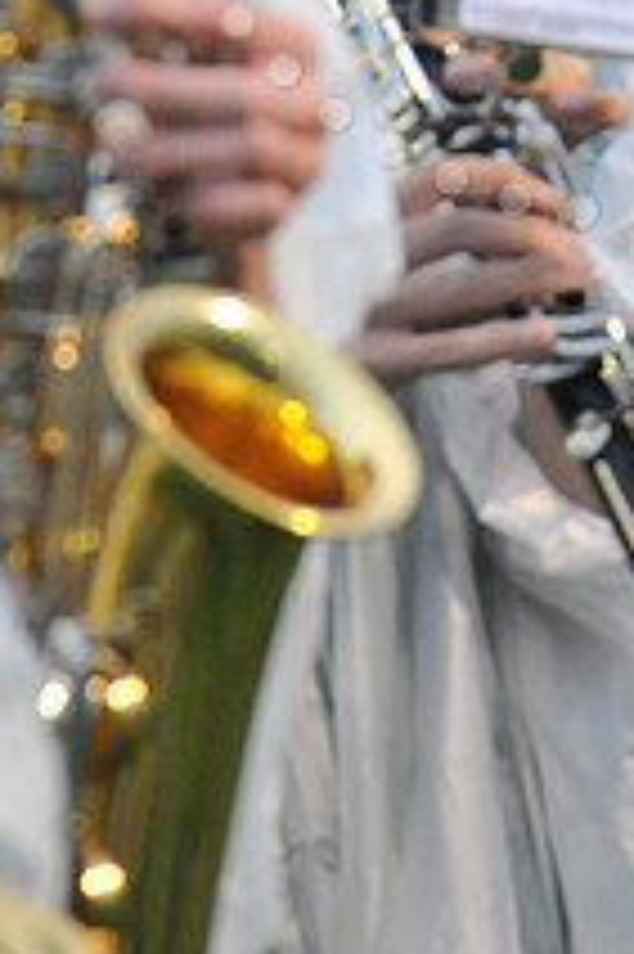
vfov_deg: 1.3
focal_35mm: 1641
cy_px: -320
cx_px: 647
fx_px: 43417
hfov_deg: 0.8
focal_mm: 600
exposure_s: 1/200
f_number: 11
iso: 6400
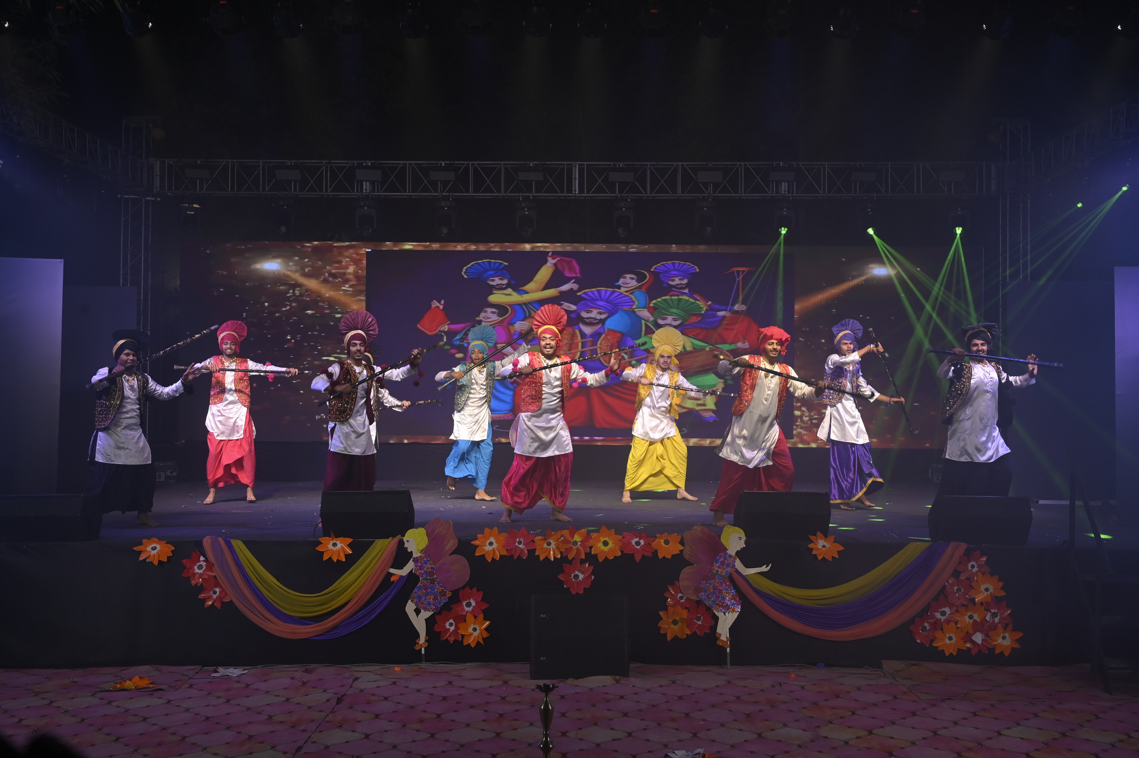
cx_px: 570
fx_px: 1265
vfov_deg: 33.4
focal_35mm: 40
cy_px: 379
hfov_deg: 48.5
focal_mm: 40
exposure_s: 1/200
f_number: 7.1
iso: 1000
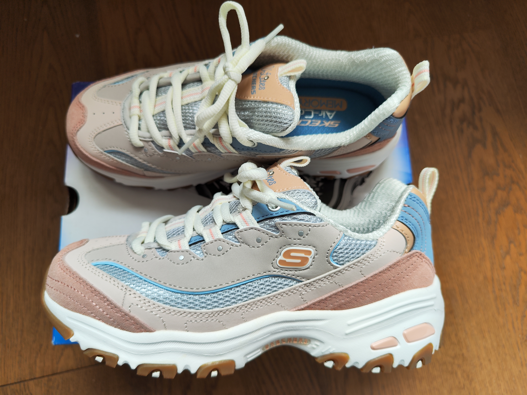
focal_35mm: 24
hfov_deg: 71.6
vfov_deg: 56.8
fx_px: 365
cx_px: 264
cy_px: 198
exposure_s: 1/140
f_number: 1.9
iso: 50
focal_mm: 6.92
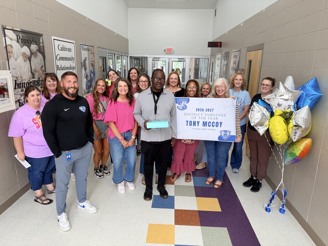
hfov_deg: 71.6
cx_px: 164
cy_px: 123
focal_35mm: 24
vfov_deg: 56.8
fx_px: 227
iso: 80
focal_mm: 6.76
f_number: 1.78
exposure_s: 1/120
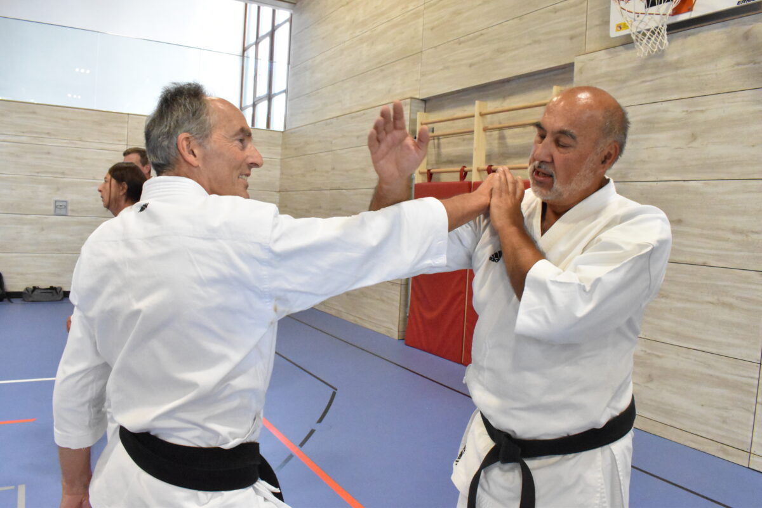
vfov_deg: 47.9
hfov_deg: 67.4
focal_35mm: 27
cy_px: 254
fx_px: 571
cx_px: 381
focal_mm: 18
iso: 10000
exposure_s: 1/160
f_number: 13
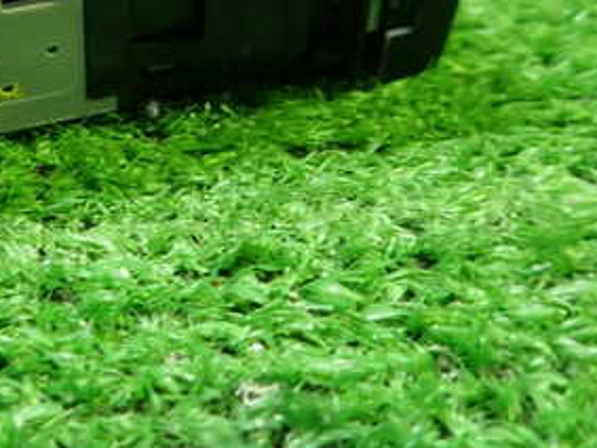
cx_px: 95
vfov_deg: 26.5
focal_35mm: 53
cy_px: 36
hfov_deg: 34.7
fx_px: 914
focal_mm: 4.5
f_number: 2
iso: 200
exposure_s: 1/30
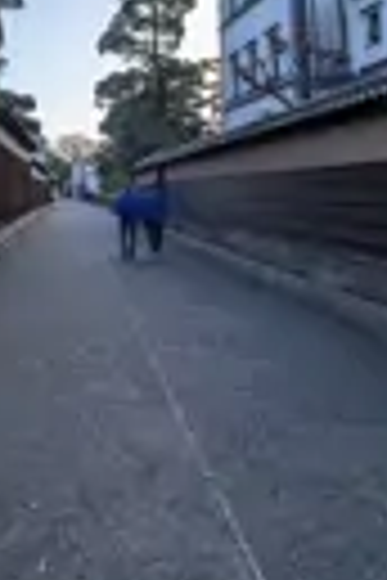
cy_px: 106
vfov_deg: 50.7
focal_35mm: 35
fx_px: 564
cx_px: 108
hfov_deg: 37.1
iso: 38
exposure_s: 1/1733
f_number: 1.95
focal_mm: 2.23
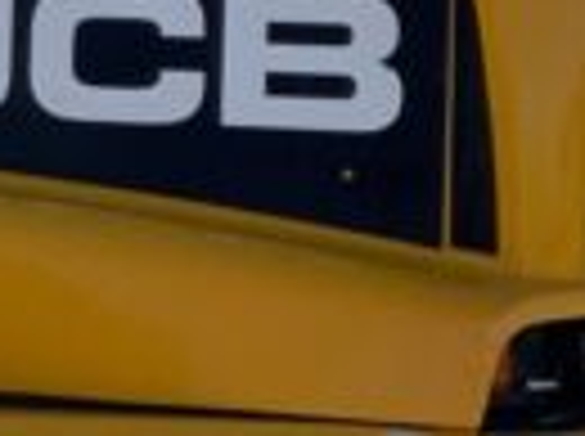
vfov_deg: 6.4
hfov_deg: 8.2
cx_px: -621
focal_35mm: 229
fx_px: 3863
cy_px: -45
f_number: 1.8
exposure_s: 1/1626
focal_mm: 3
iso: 16
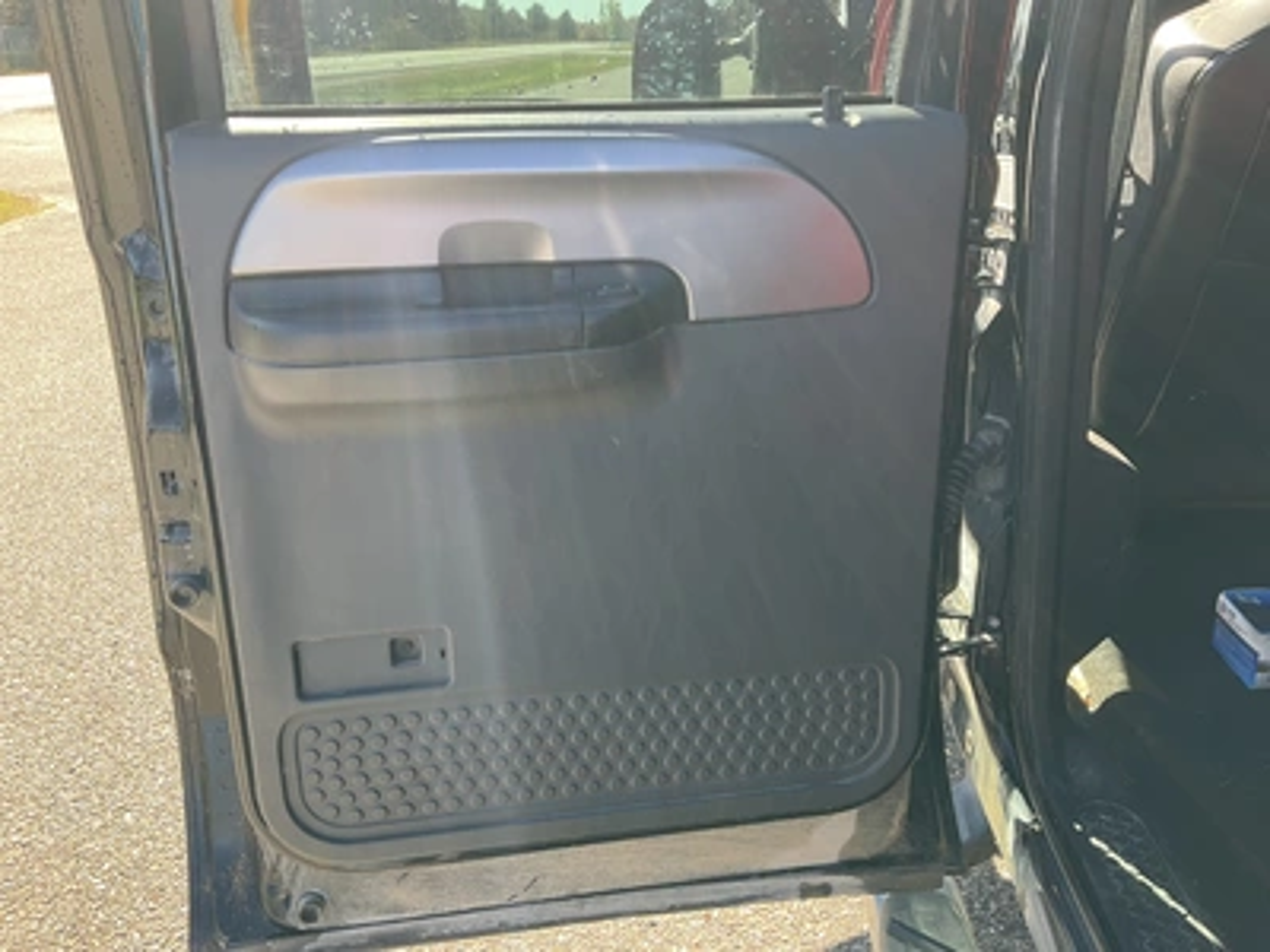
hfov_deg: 61.7
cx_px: 635
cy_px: 476
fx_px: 1064
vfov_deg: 48.2
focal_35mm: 29
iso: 20
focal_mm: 3
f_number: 1.8
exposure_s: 1/147
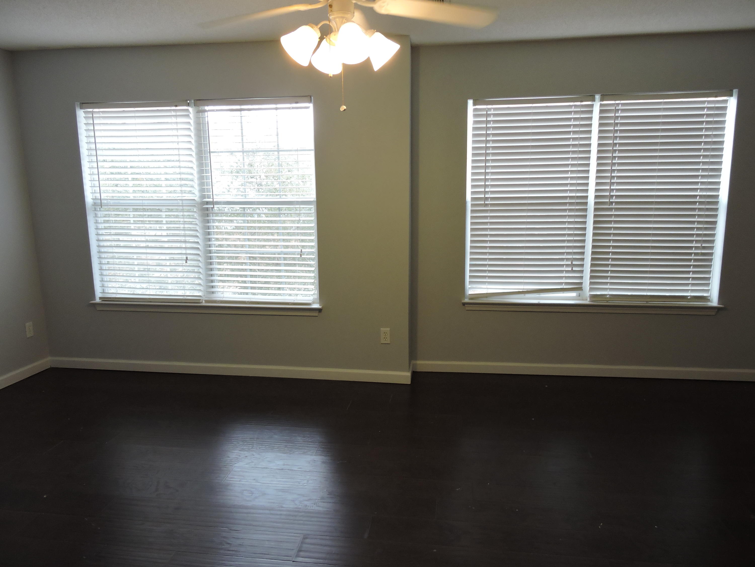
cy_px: 284
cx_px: 378
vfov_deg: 56.8
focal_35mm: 24
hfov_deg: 71.6
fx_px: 523
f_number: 3.3
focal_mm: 4.3
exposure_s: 1/30
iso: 250
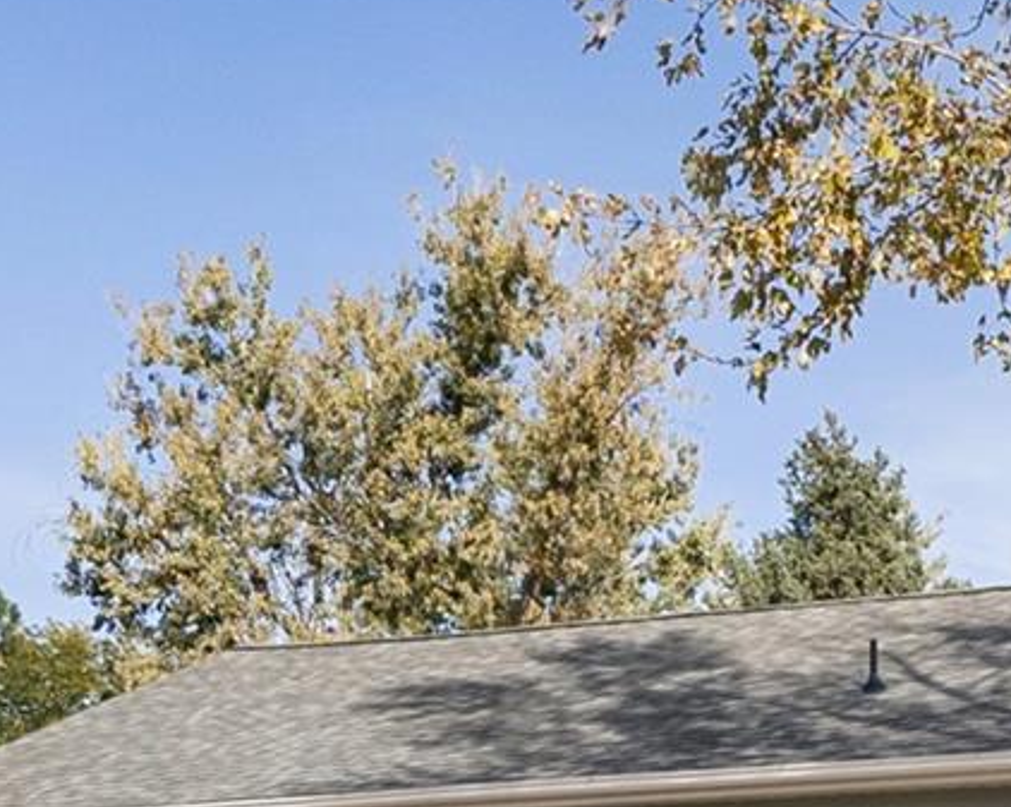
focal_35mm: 89
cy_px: 973
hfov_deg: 21.5
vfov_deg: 16.5
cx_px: 525
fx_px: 2661
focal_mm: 17
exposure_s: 1/1000
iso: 400
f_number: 8
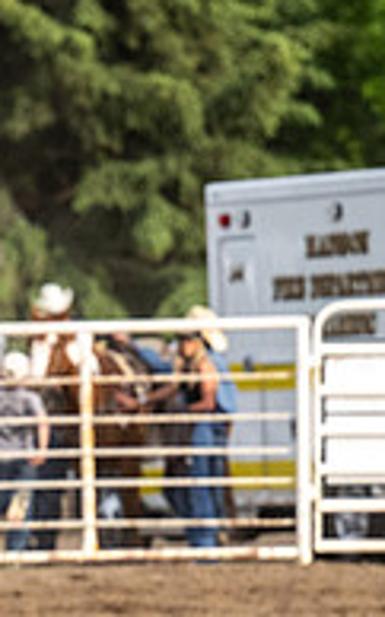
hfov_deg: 2.4
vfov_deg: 3.9
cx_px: -311
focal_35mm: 543
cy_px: 563
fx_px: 9129
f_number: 2.8
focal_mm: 115
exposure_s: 1/8000
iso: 1250
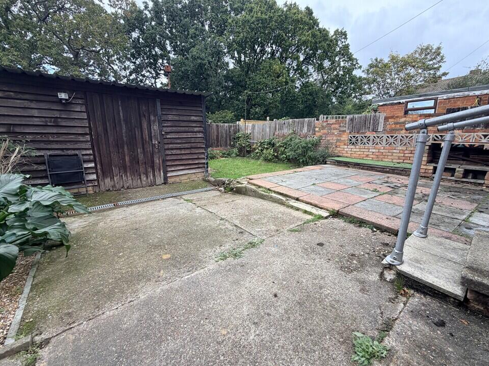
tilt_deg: -11.6
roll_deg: -1.1
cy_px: 180
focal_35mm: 15
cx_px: 244
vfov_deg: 81.7
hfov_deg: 98.2
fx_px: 212
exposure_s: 1/230
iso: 50
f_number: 2.2
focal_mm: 2.22
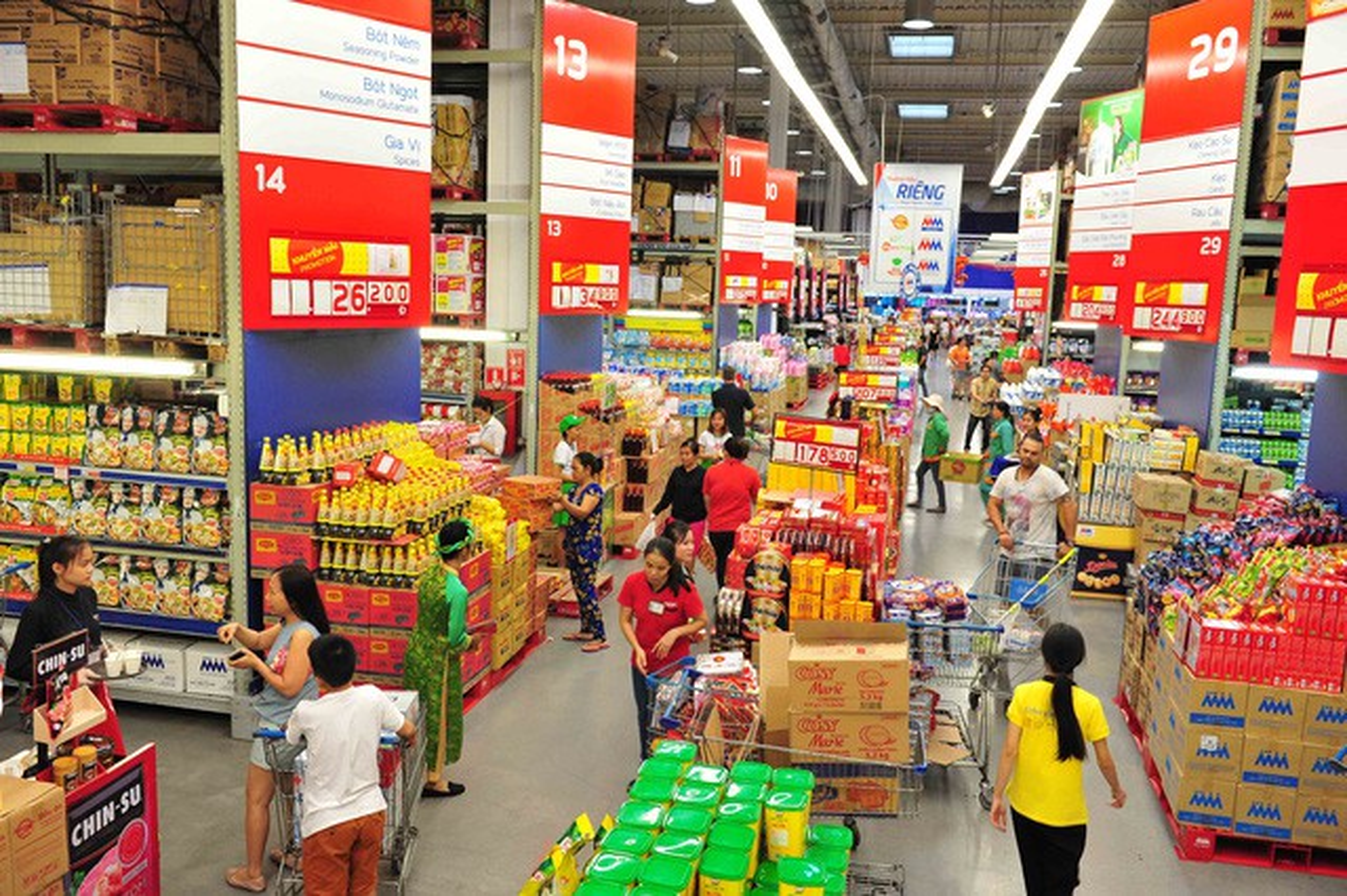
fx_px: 1197
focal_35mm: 32
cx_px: 674
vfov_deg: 41.1
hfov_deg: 58.7
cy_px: 448
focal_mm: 32
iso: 1250
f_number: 5
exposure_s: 1/50
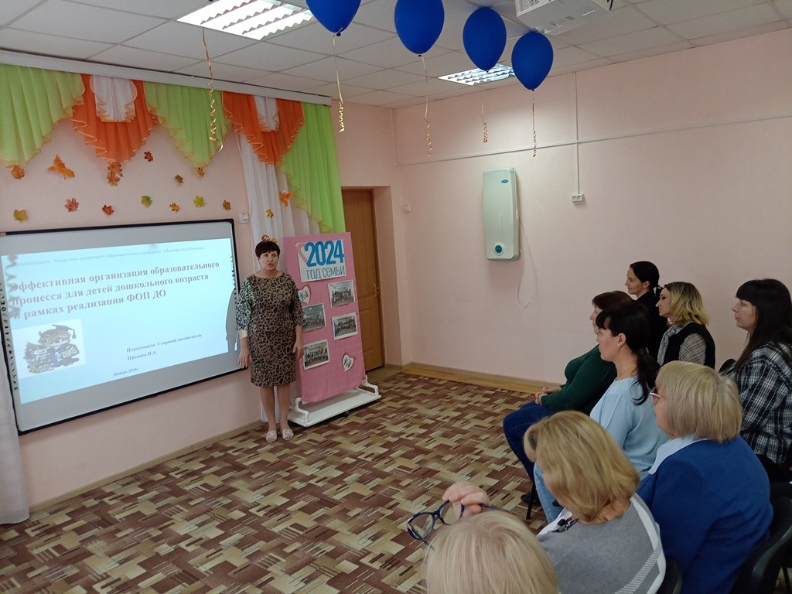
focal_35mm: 26
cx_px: 396
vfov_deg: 53.1
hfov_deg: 67.3
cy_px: 297
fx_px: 595
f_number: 1.8
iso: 143
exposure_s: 1/33.3
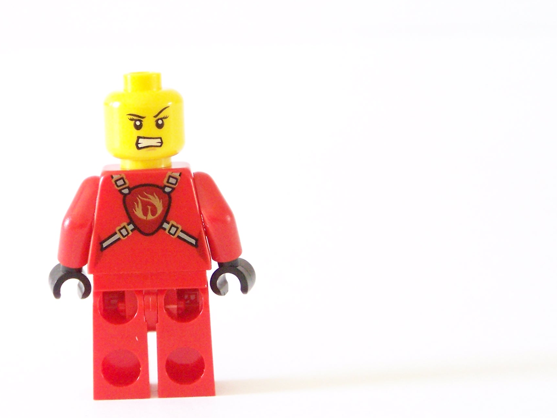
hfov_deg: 17.3
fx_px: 1818
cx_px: 152
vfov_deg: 13.1
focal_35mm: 113
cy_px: 176
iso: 400
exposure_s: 1/30
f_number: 3.2
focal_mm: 12.4
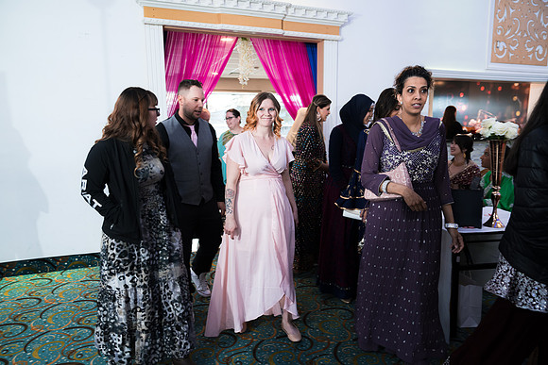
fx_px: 365
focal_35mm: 24
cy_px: 182
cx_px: 274
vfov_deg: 53.2
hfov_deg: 73.7
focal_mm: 24
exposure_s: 1/125
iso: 1600
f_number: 2.8
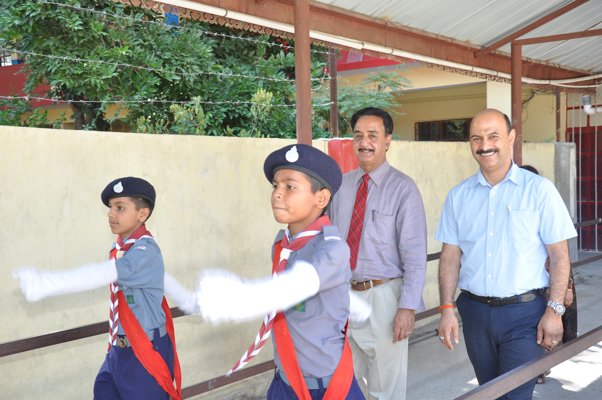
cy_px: 200
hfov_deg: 43.7
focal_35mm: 45
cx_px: 301
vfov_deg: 29.8
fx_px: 752
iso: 500
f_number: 7.1
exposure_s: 1/125
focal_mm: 30
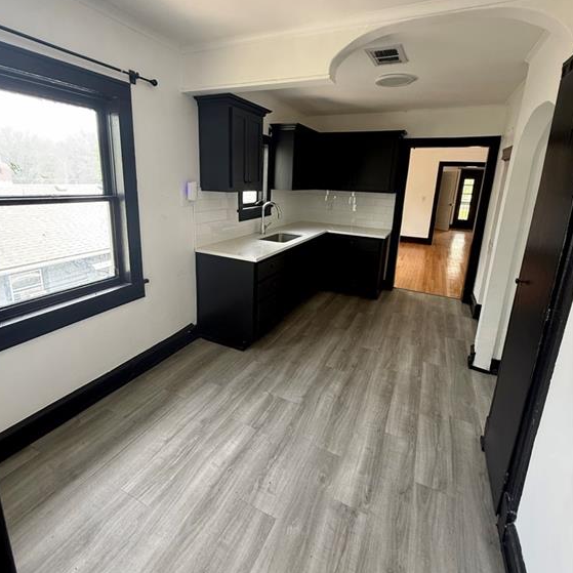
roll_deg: -2.6
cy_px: 255
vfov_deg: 83.7
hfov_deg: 84.0
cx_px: 284
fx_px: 318
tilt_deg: -12.0
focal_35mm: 17
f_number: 2.2
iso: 200
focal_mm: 2.22
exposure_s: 1/99
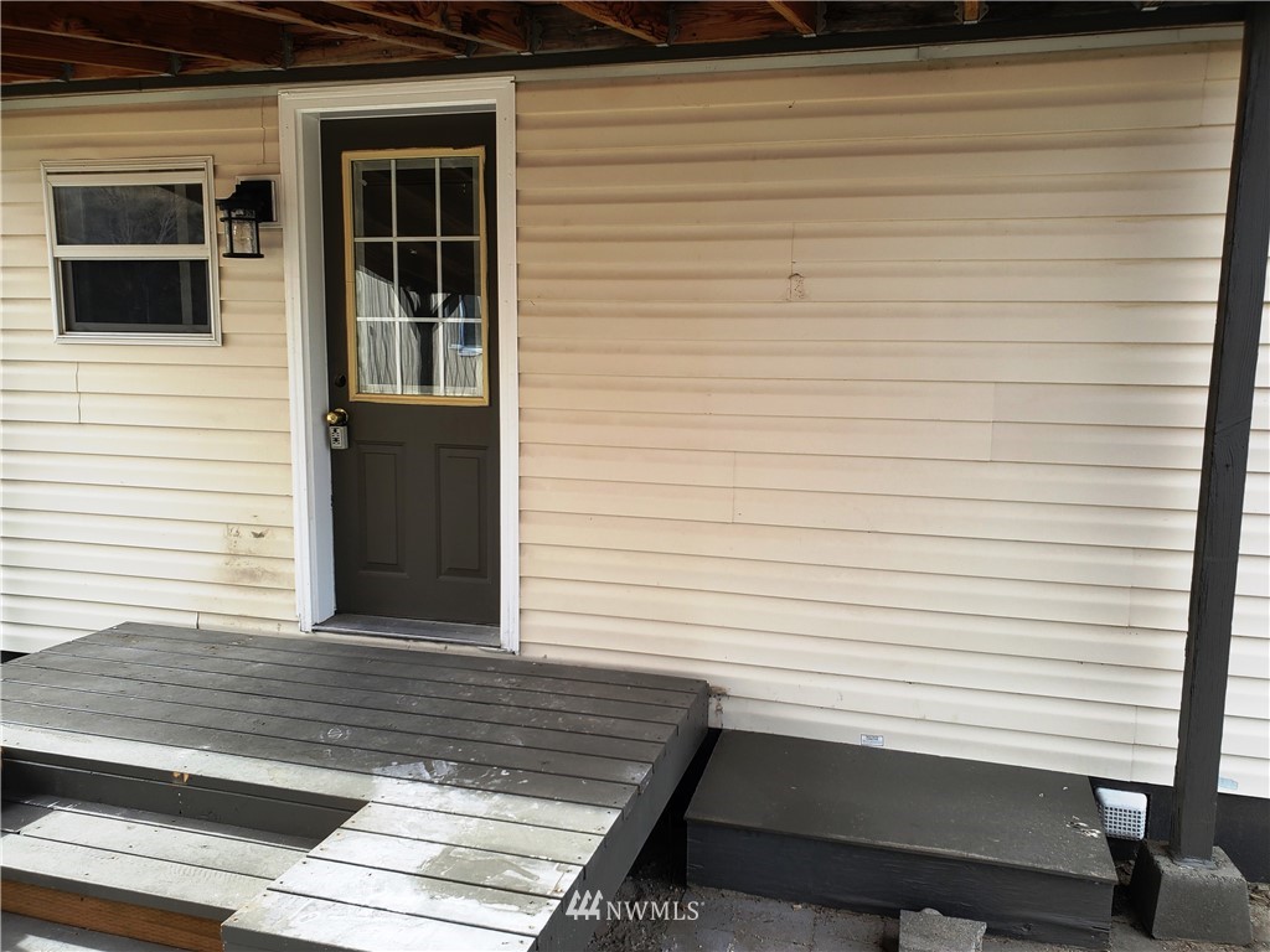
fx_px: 954
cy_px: 476
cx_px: 635
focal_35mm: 26
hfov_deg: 67.3
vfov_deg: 53.1
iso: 50
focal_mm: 4.3
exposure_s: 1/238
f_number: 2.4
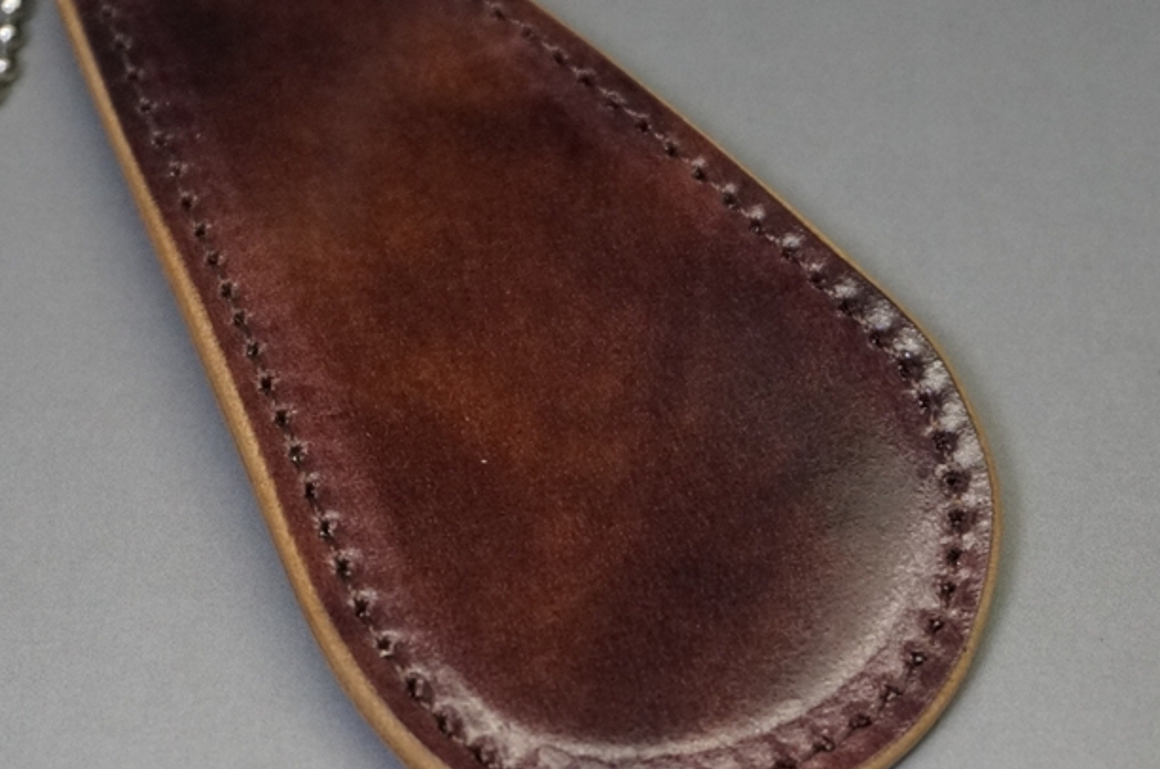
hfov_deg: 19.8
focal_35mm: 103
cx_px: 472
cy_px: 330
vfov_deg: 13.2
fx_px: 3313
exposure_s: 1/160
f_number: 5.6
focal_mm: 35
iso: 2000
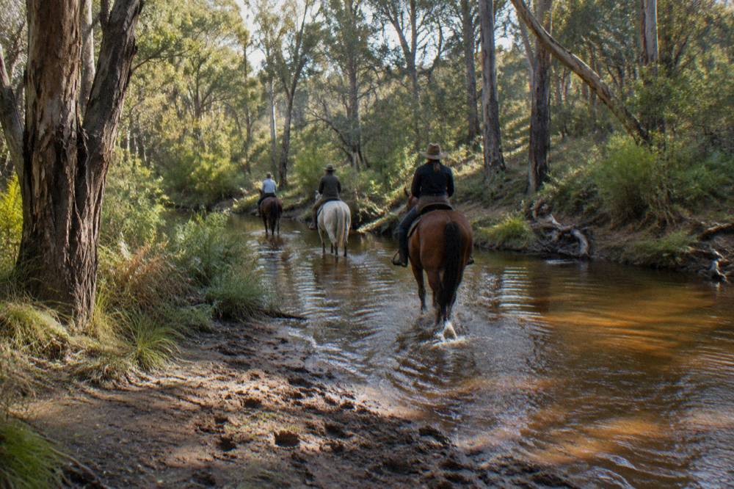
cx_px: 367
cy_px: 244
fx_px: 571
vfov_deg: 46.4
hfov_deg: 65.5
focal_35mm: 28
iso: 320
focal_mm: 28
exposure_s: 1/125
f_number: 11
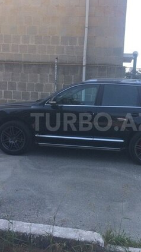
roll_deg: -2.1
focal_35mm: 37
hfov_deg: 31.7
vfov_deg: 54.0
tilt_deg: -9.6
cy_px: 122
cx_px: 91
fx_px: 246
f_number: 2.2
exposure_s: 1/805
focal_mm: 4.15
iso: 32
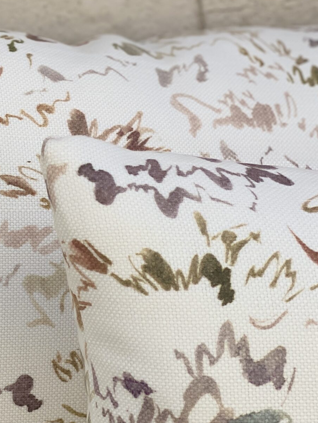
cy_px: 253
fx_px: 1347
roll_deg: -6.8
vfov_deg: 17.9
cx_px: 1
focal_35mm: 110
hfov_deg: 13.3
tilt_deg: -25.0
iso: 20
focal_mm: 6
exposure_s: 1/578
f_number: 2
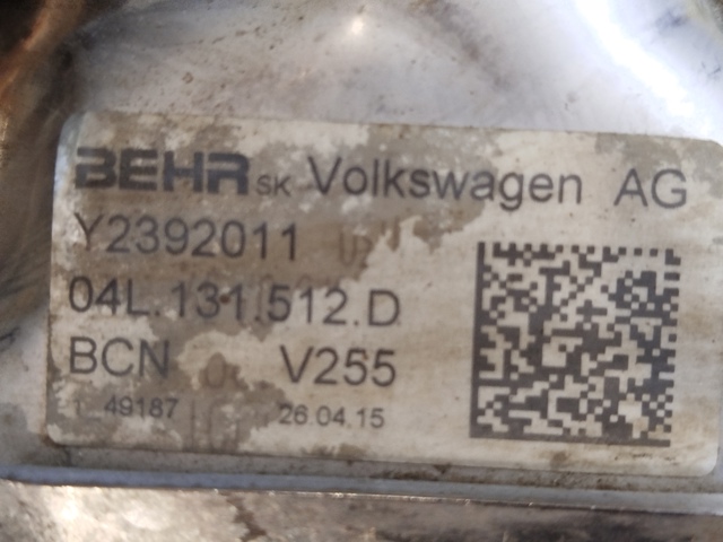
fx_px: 1003
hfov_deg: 39.7
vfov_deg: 30.3
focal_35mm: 48
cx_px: 362
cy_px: 271
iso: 400
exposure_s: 1/33
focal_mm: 5.31
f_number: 1.7
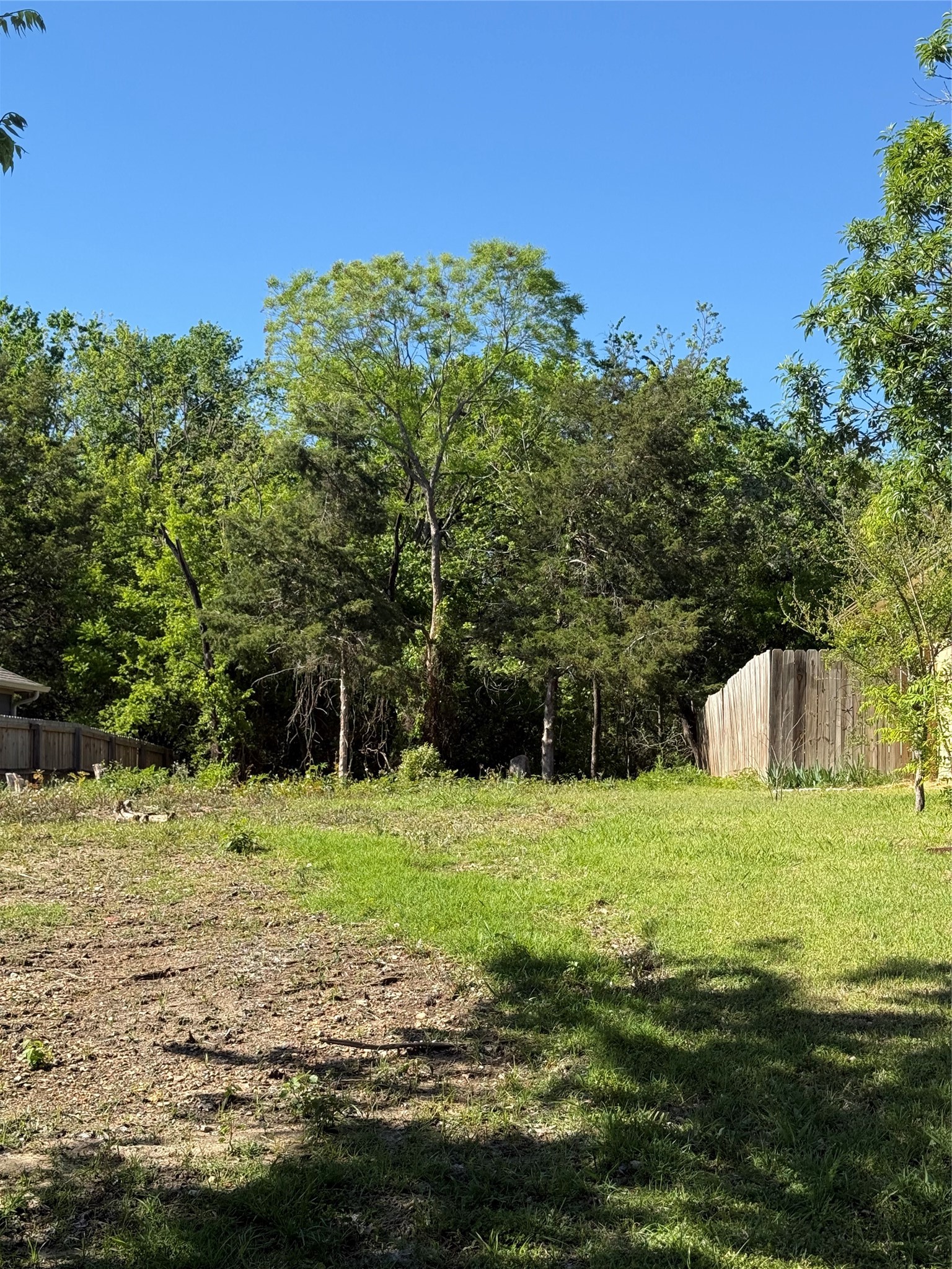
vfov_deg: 39.7
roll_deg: -0.8
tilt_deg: +5.7
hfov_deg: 30.3
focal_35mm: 48
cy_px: 634
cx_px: 476
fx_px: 1760
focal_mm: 6.76
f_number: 1.78
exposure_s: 1/2415
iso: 64
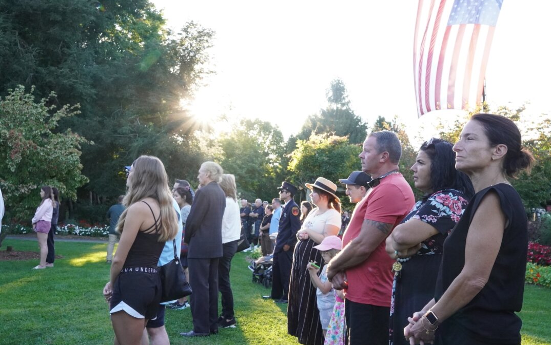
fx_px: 632
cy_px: 176
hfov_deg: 47.1
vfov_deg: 30.5
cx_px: 277
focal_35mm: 42
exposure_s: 1/320
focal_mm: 27.4
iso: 2500
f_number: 9
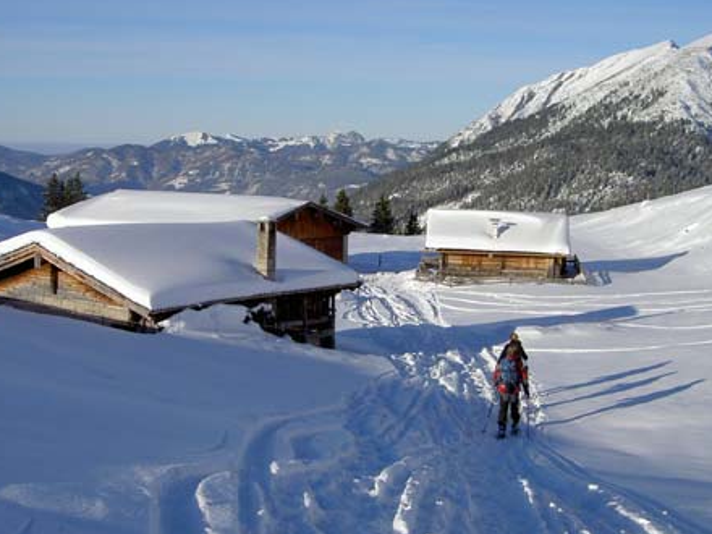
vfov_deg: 26.6
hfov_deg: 34.9
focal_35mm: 55
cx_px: 320
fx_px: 1131
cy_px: 273
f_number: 4.9
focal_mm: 9
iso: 100
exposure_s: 1/640
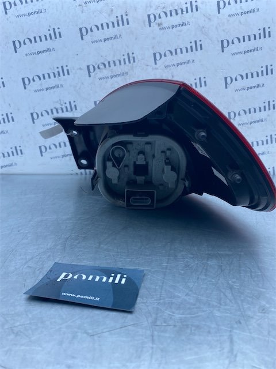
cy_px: 184
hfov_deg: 53.1
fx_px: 276
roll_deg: -0.5
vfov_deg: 67.3
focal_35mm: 26
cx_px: 138
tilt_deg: -13.6
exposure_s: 1/571
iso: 32
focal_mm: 4.25
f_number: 1.8
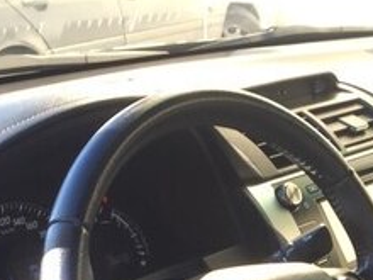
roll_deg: +0.0
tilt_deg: -27.7
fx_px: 937
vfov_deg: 15.8
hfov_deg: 22.1
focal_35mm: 87
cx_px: 322
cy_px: 400
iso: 32
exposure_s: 1/100
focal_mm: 4.15
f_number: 2.2
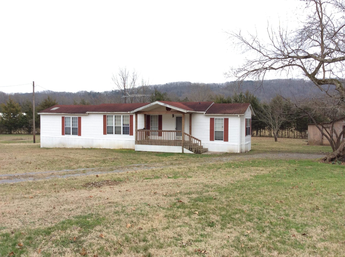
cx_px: 172
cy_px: 128
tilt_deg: -5.2
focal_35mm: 32
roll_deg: -0.6
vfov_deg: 44.1
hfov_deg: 56.9
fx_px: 318
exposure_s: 1/202
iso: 32
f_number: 2.4
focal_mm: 3.3
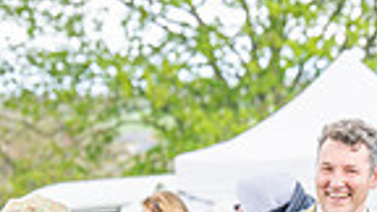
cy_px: 534
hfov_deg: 4.0
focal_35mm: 533
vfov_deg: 2.3
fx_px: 5328
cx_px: -238
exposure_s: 1/640
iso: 250
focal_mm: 77
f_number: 4.5
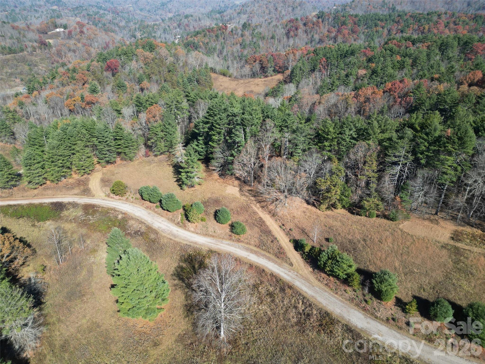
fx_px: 336
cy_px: 182
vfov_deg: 56.8
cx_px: 242
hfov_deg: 71.6
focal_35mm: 24
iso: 100
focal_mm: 6.72
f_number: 1.7
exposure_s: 1/1250
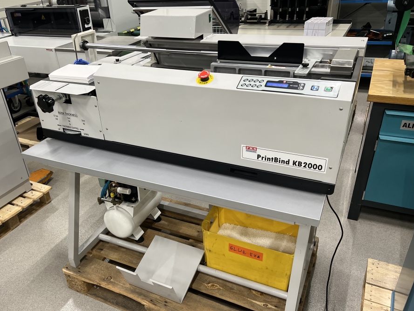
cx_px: 179
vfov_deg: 46.8
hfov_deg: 59.7
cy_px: 169
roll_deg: +4.8
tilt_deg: -30.8
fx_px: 359
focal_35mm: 30
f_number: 1.5
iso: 125
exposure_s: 1/100
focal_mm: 5.7
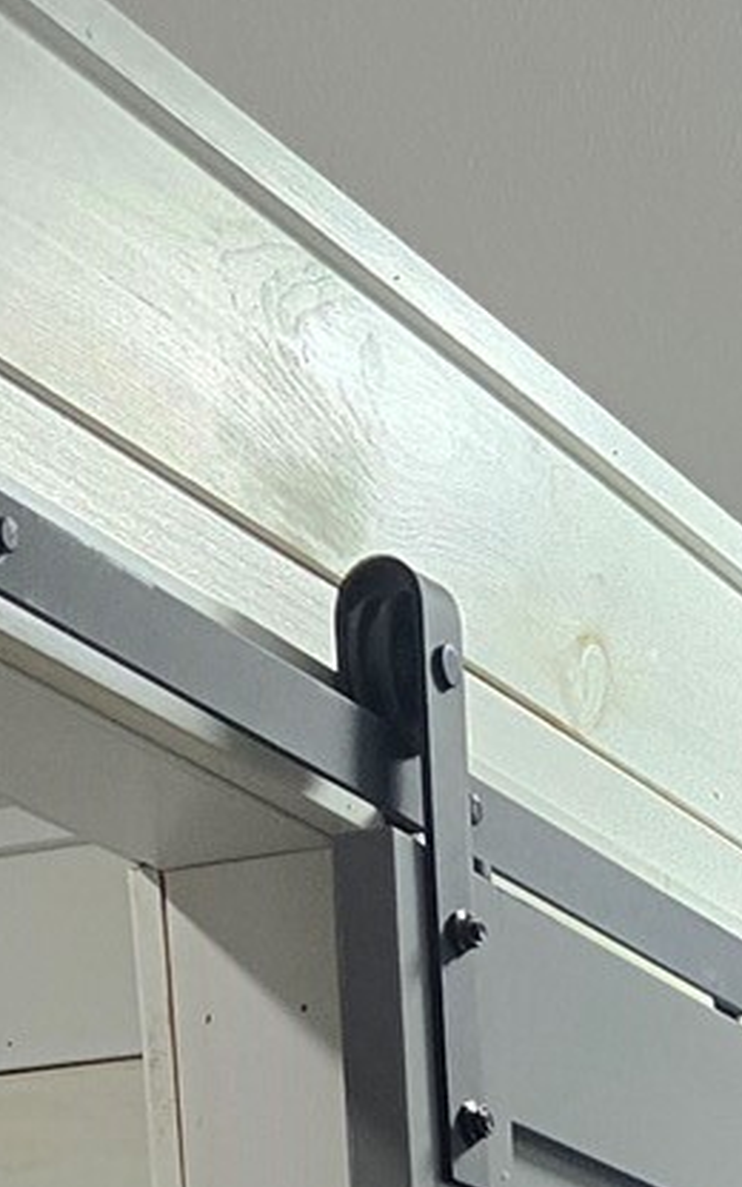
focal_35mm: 120
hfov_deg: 10.5
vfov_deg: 13.4
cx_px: 1173
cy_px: 2736
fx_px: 3883
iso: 640
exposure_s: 1/120
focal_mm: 6.3
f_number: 1.7
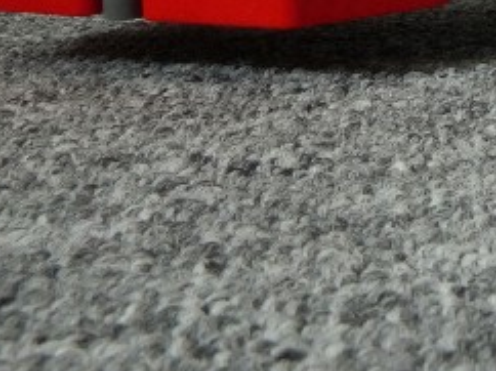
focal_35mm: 106
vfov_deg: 13.2
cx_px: 695
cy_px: -189
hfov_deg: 17.1
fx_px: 1517
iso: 100
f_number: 8
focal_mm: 5.8
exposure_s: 1/1.3
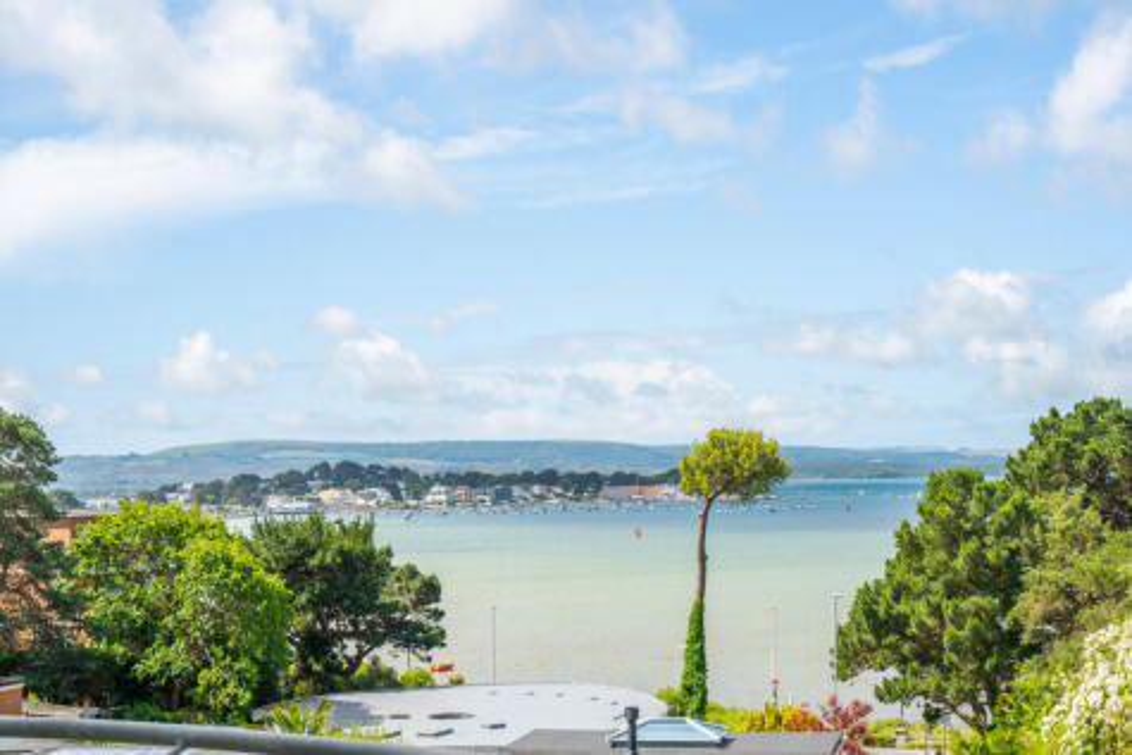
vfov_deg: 27.0
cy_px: 378
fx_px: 1573
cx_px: 566
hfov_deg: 39.6
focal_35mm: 50
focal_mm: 50
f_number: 11
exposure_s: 1/160
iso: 200
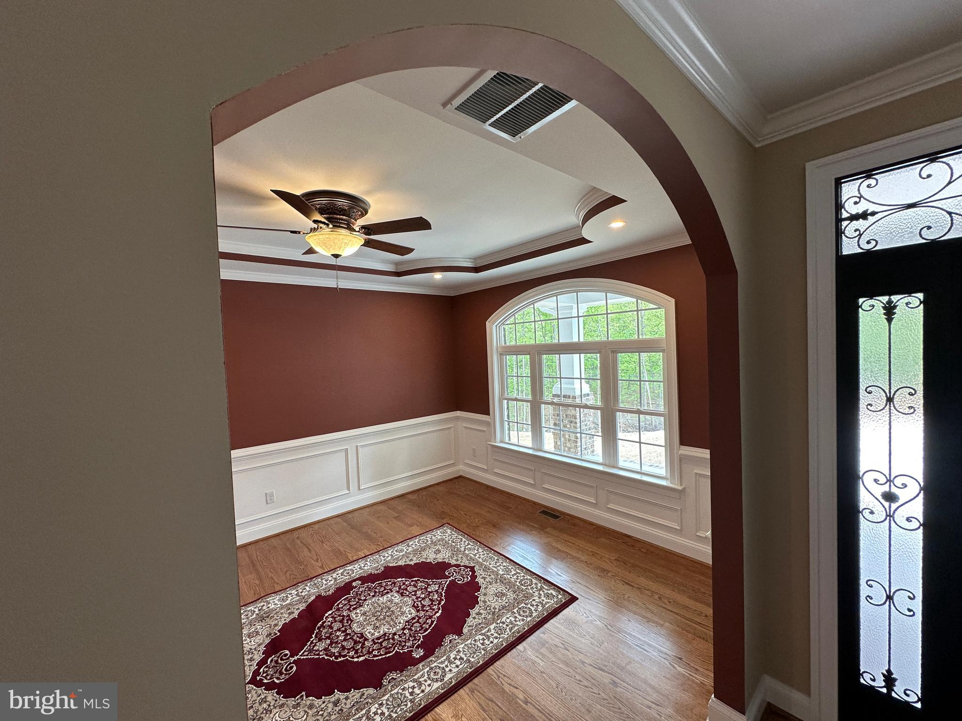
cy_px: 360
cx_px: 481
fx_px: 389
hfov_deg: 102.1
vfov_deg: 85.7
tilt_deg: -2.4
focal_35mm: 14
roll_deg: +2.6
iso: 125
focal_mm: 2.22
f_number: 2.2
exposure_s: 1/120
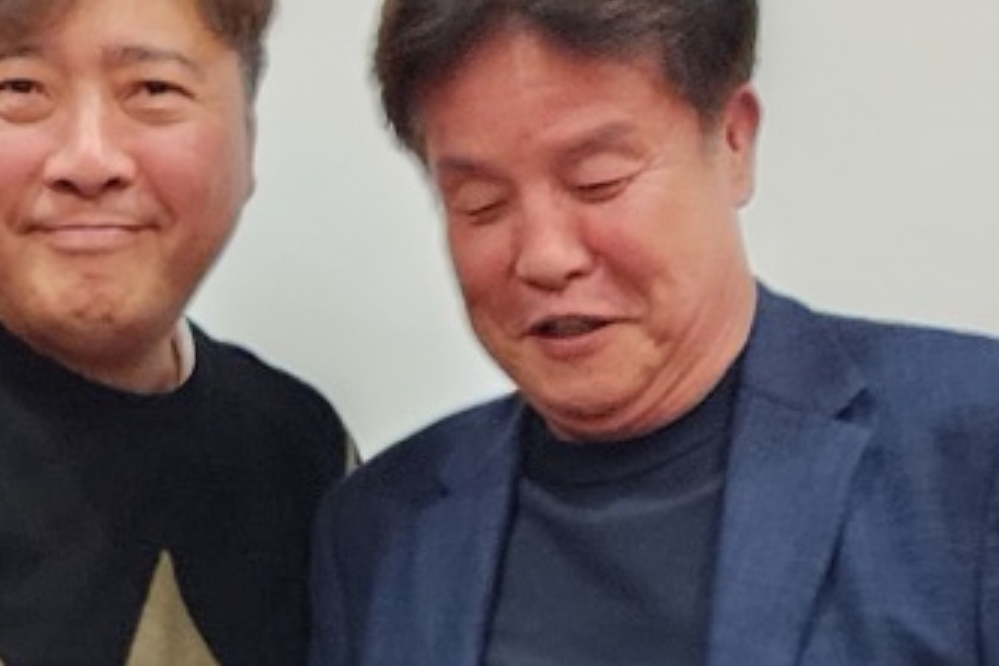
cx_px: 42
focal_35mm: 138
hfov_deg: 14.7
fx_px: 3829
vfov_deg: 9.6
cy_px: 1053
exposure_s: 1/120
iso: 500
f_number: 1.8
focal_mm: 6.4
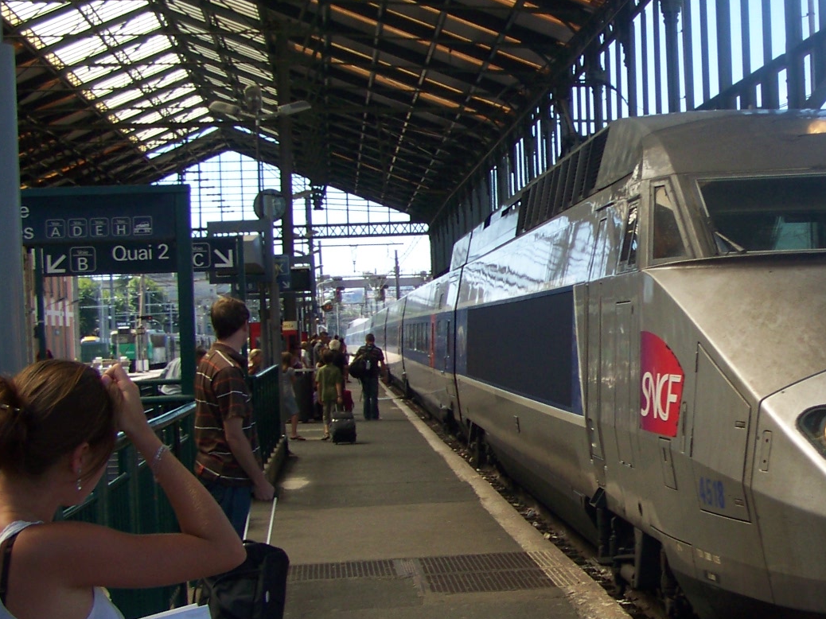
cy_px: 329
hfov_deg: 25.1
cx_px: 757
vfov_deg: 19.6
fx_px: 1789
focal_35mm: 75
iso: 64
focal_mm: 6.3
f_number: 2.8
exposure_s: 1/320
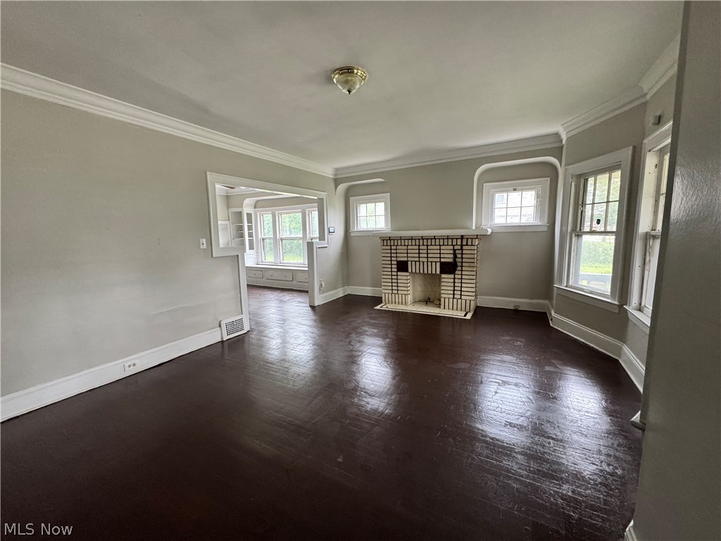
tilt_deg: -8.4
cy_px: 270
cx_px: 360
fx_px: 292
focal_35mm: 14
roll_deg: +2.1
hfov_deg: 102.1
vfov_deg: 85.7
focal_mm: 2.22
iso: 250
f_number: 2.2
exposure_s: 1/99
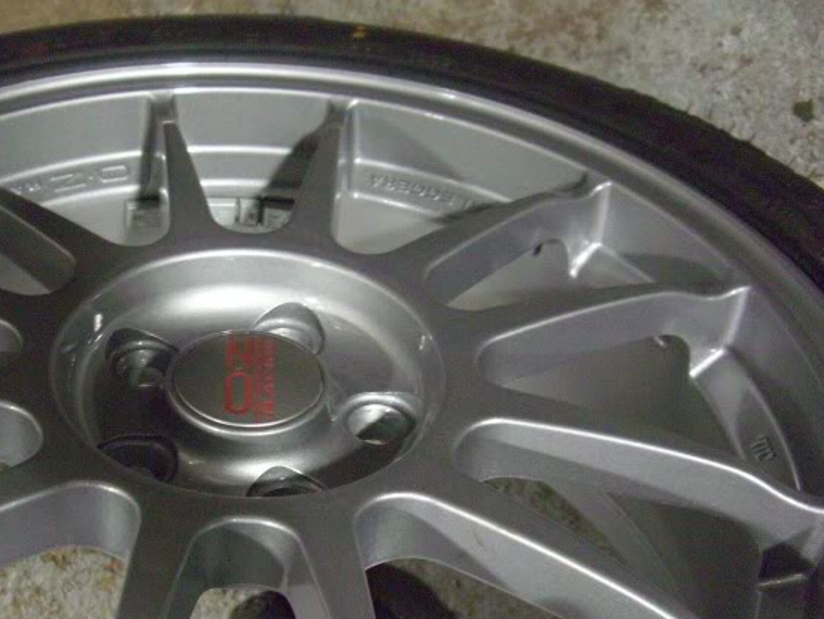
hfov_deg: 34.5
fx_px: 1310
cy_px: 419
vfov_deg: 26.4
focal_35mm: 55
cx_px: 246
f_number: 2.8
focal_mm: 7.9
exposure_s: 1/40
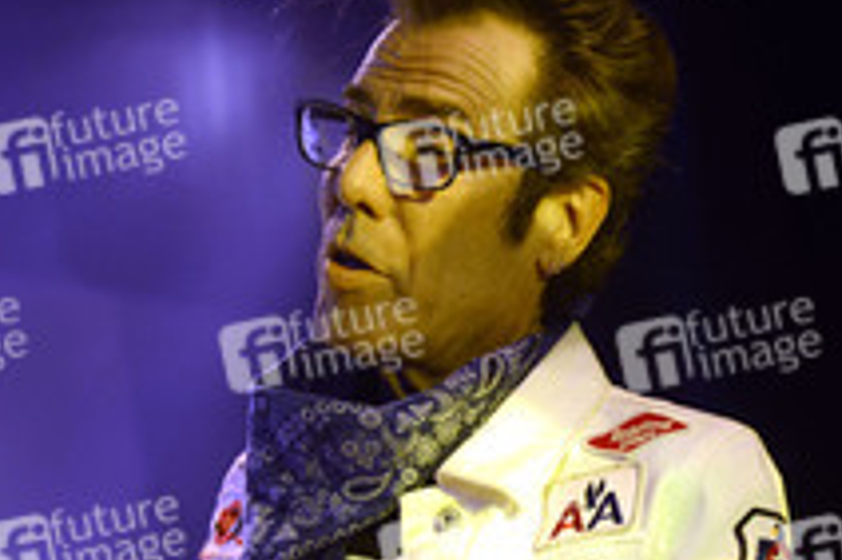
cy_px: 445
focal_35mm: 149
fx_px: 3482
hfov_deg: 13.8
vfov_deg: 9.2
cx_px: 375
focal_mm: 70
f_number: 2.8
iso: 2000
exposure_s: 1/160
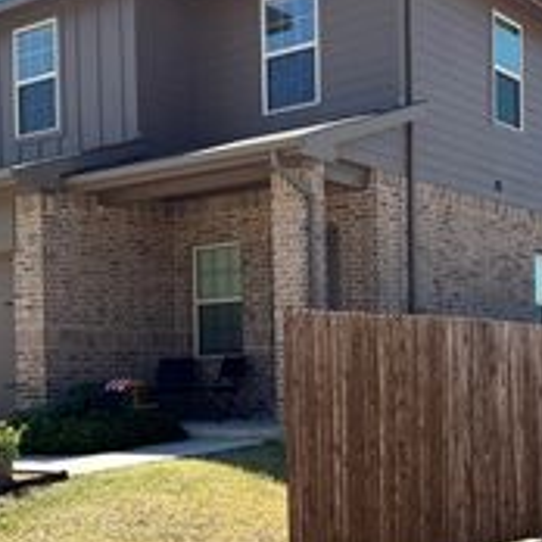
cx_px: 265
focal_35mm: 61
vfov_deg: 28.0
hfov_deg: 28.2
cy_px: 366
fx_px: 1081
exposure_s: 1/5348
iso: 80
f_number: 1.78
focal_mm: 6.76
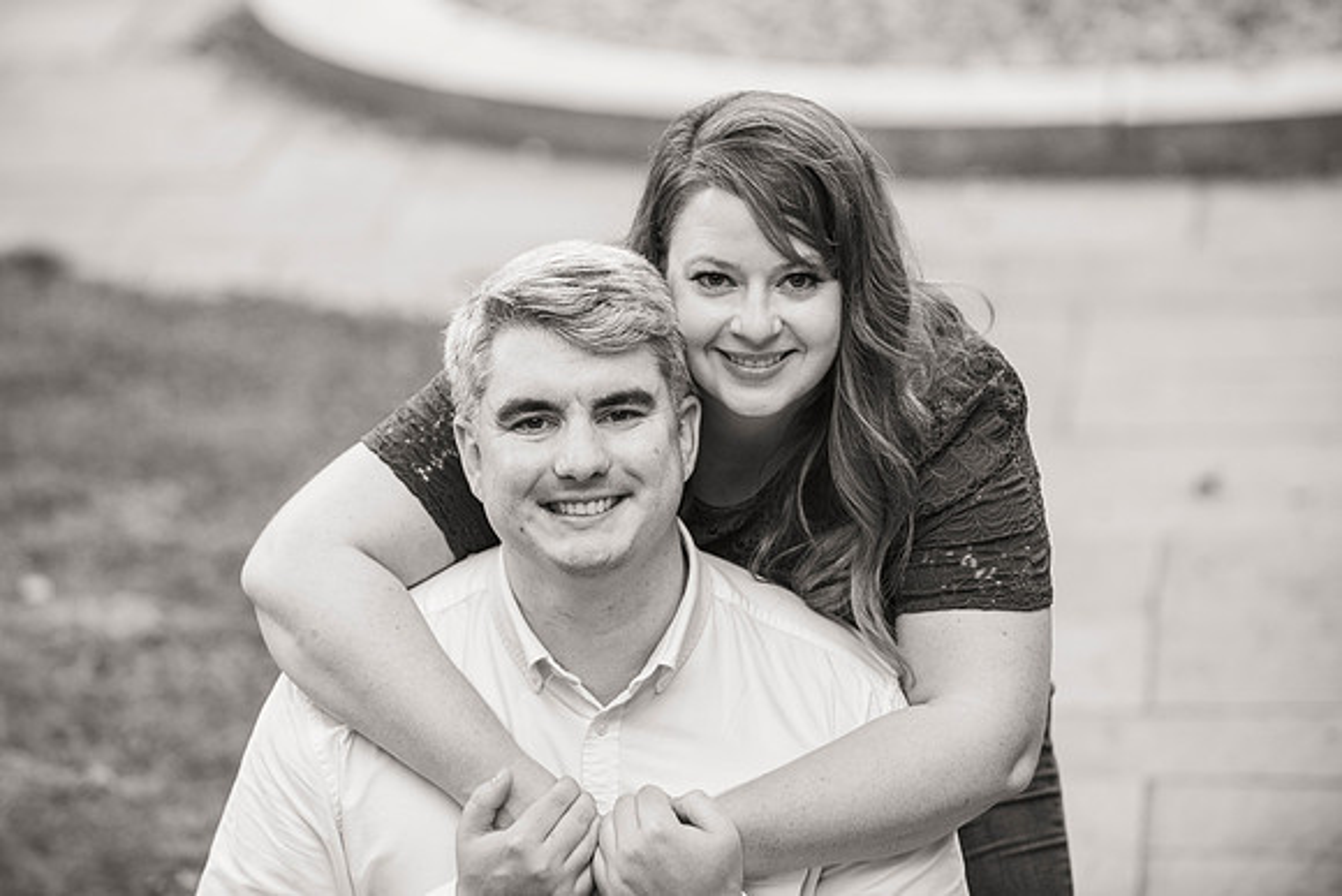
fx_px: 6703
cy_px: 422
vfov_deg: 7.6
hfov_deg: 11.4
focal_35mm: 180
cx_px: 632
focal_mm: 170
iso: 640
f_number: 3.5
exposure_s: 1/60
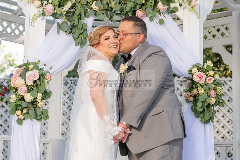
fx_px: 632
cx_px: 100
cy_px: 83
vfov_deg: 14.4
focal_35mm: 95
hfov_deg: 21.5
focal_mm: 70
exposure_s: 1/200
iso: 250
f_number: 4.5
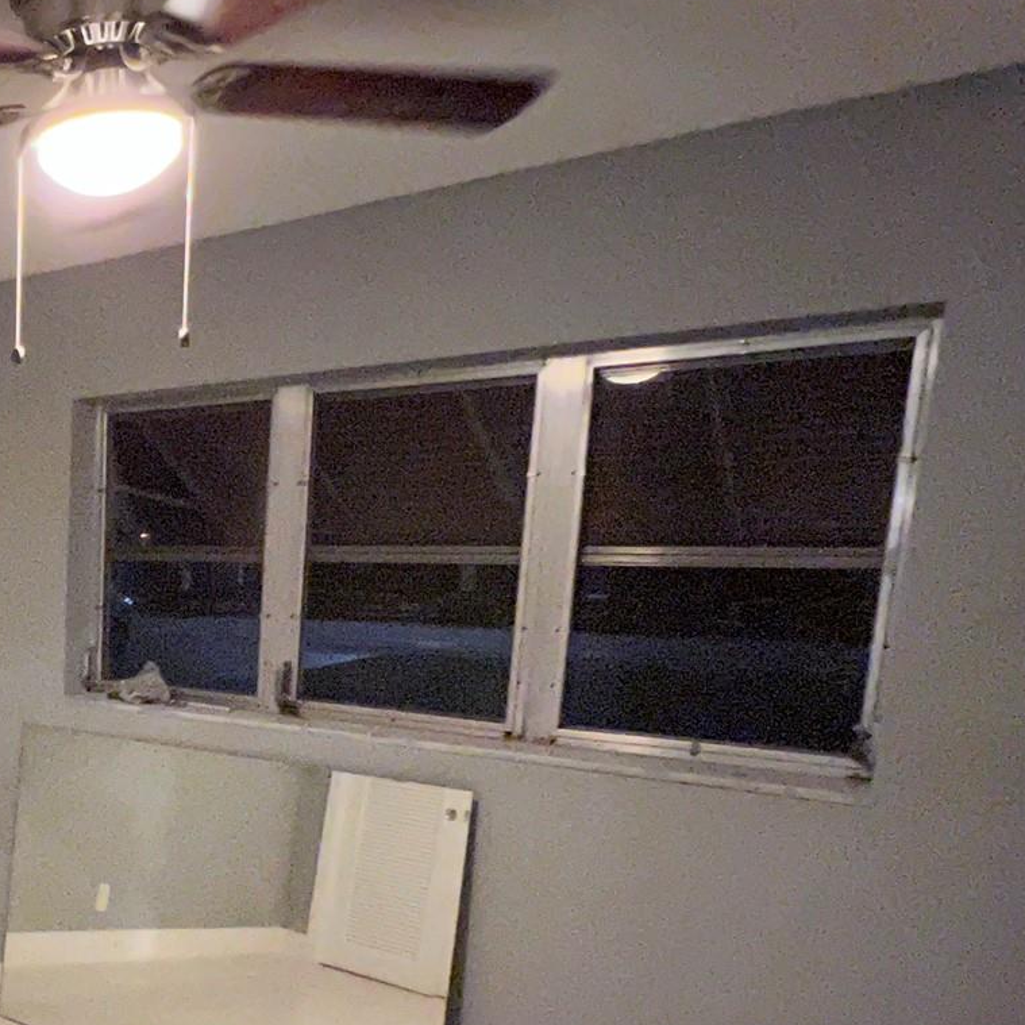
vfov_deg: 51.2
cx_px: -120
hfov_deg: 41.2
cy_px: 713
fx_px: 1039
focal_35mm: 31
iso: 1000
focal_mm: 1.57
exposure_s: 1/40
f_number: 1.8
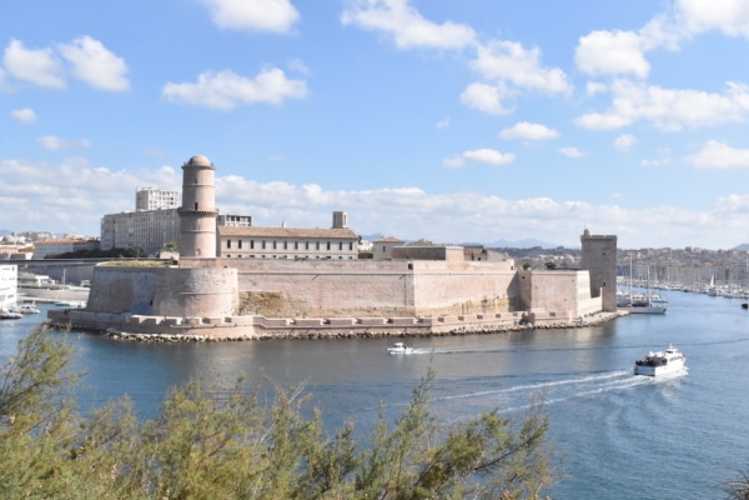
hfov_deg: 53.1
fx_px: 749
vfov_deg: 36.9
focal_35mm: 36
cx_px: 374
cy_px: 250
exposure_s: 1/1600
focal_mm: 24
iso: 3200
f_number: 20
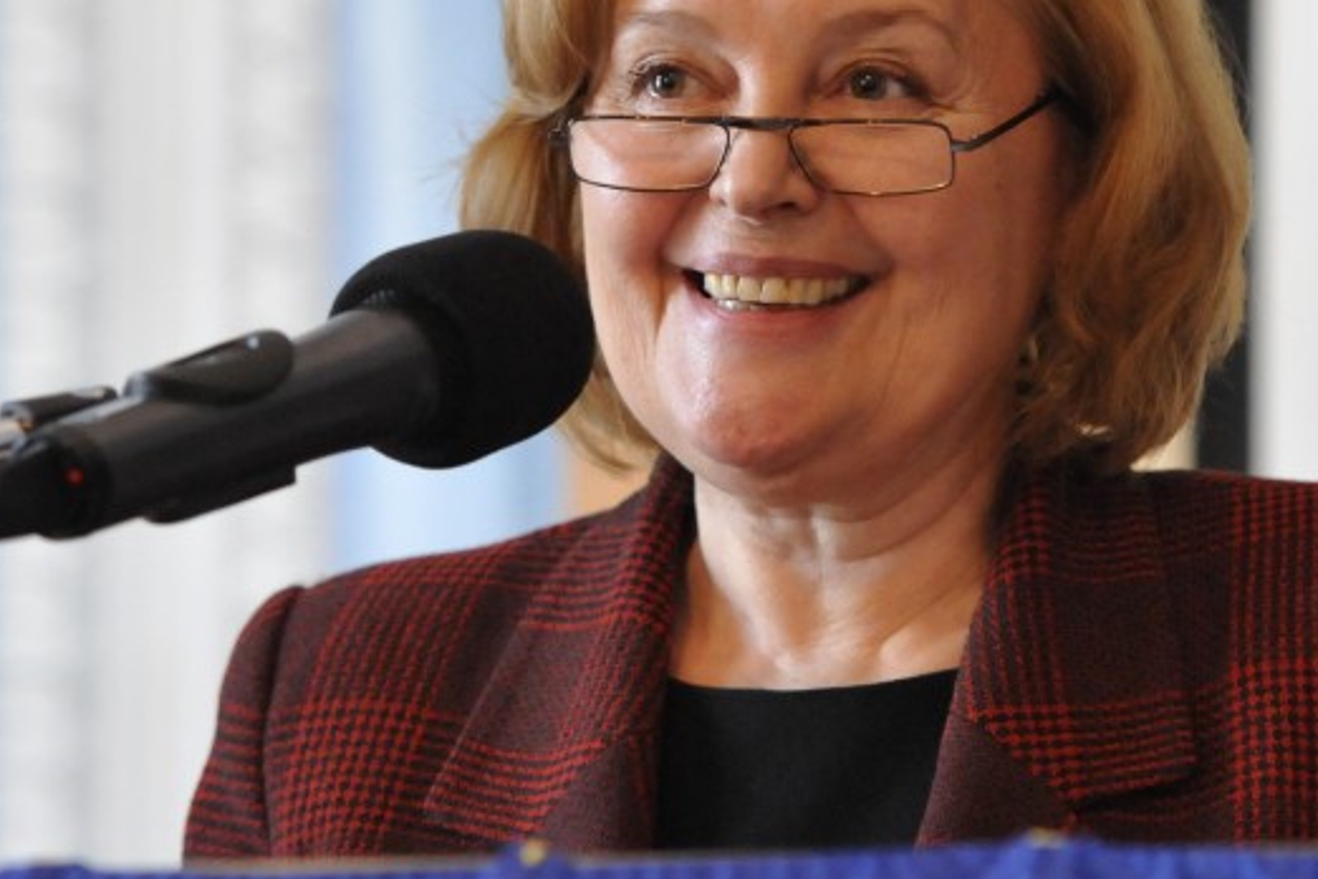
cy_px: 250
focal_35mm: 207
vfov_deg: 6.6
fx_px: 7578
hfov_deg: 9.9
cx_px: 735
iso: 6400
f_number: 3.2
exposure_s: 1/160
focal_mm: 120
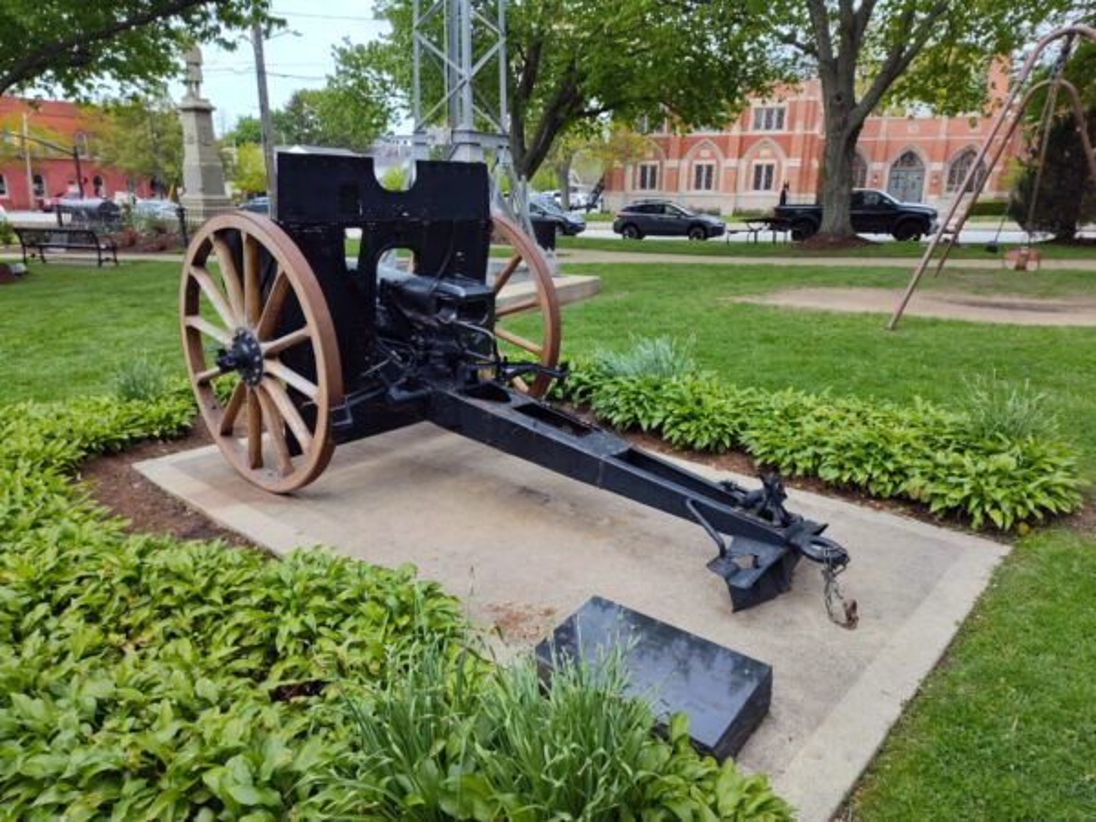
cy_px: 411
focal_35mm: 23
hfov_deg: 73.9
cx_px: 548
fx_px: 728
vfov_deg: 58.9
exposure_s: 1/423
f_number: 1.8
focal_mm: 5.56
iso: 100
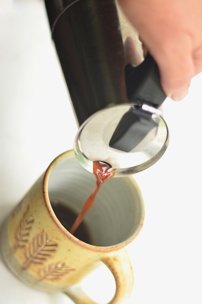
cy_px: 152
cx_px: 101
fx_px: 631
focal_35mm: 75
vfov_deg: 27.0
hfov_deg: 18.2
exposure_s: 1/200
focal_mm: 50
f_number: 1.8
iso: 800
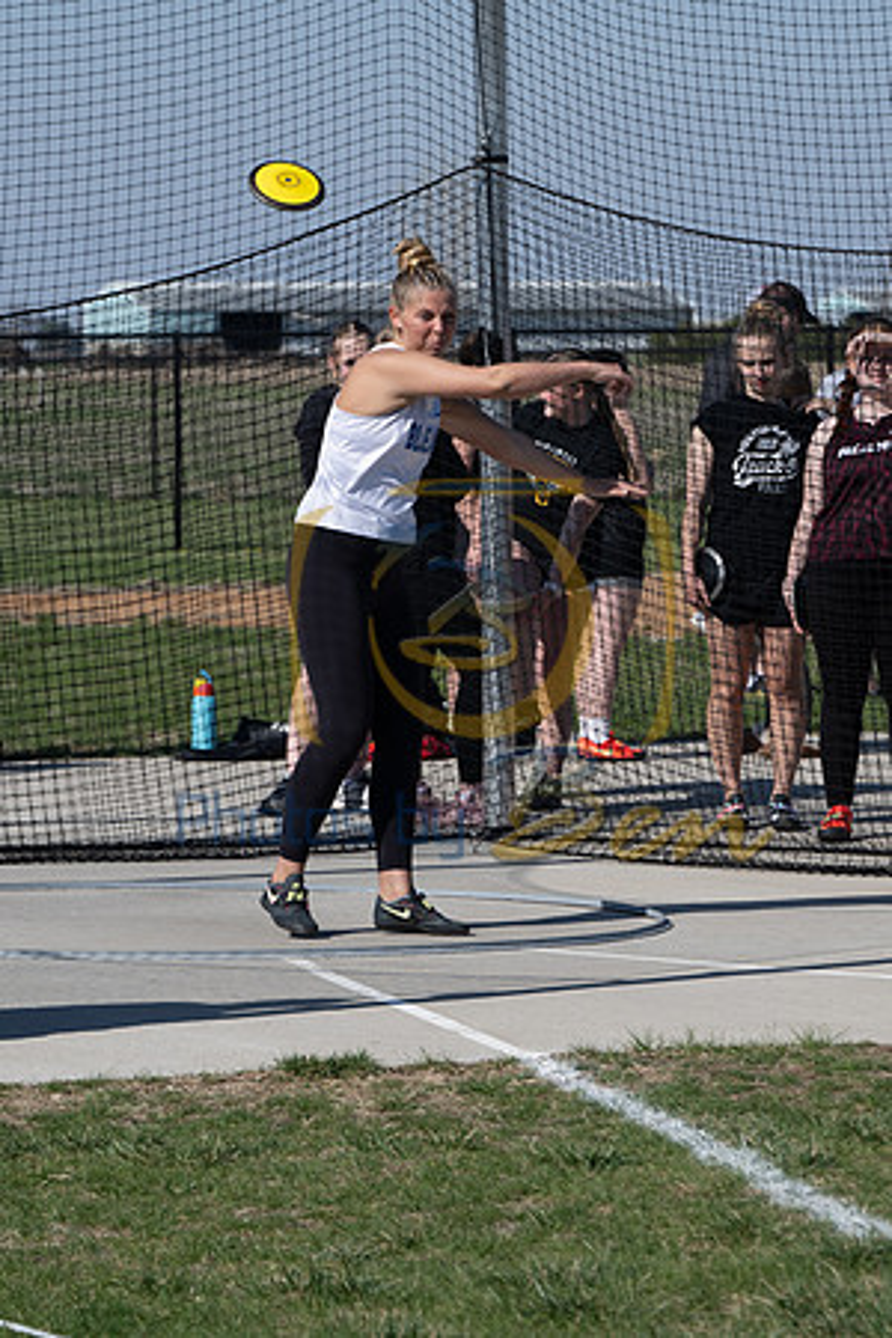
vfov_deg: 10.2
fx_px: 7507
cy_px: 669
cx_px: 446
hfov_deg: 6.8
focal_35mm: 202
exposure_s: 1/1000
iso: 200
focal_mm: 135
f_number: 7.1
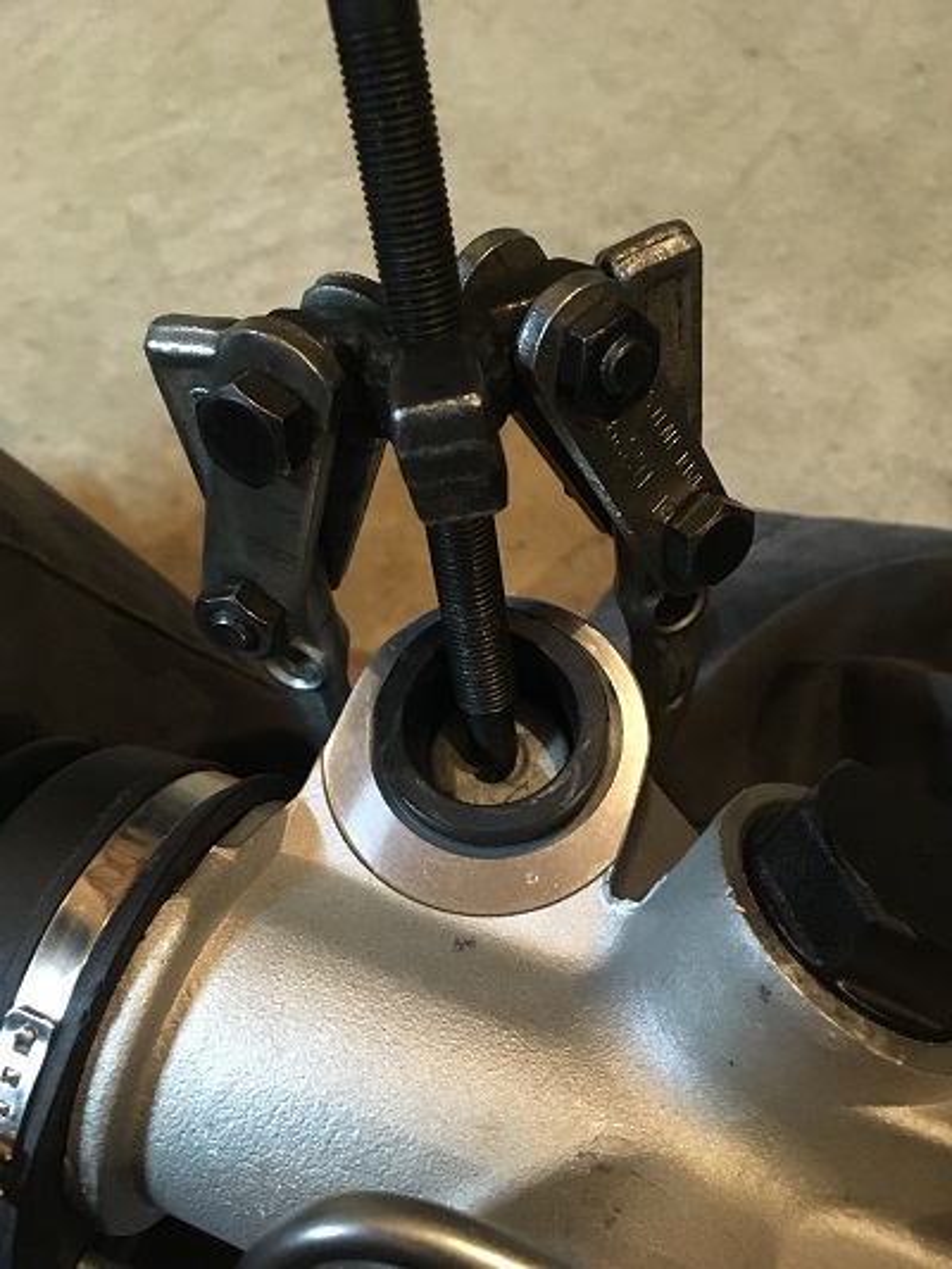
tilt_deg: -66.9
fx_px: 1063
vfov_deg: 61.6
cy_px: 634
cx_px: 476
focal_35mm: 29
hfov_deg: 48.2
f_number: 2.2
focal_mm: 4.15
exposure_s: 1/15
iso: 500
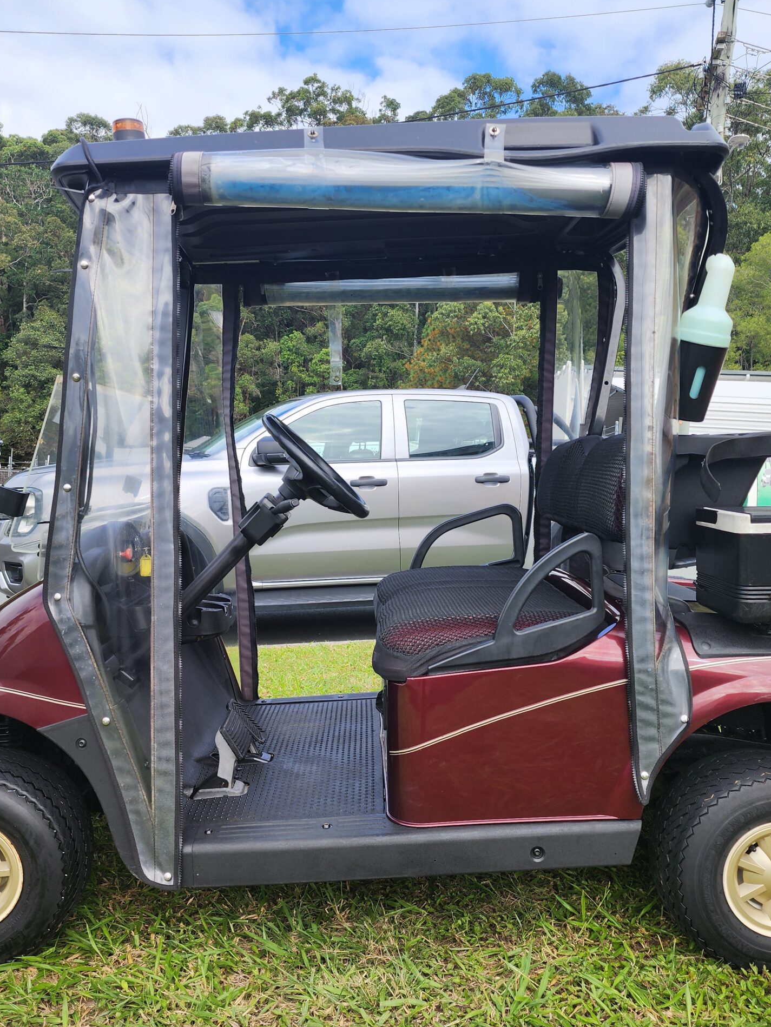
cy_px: 513
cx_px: 359
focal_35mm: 31
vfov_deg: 58.3
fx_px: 920
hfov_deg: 45.4
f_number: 1.8
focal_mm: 6.4
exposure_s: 1/432
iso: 12
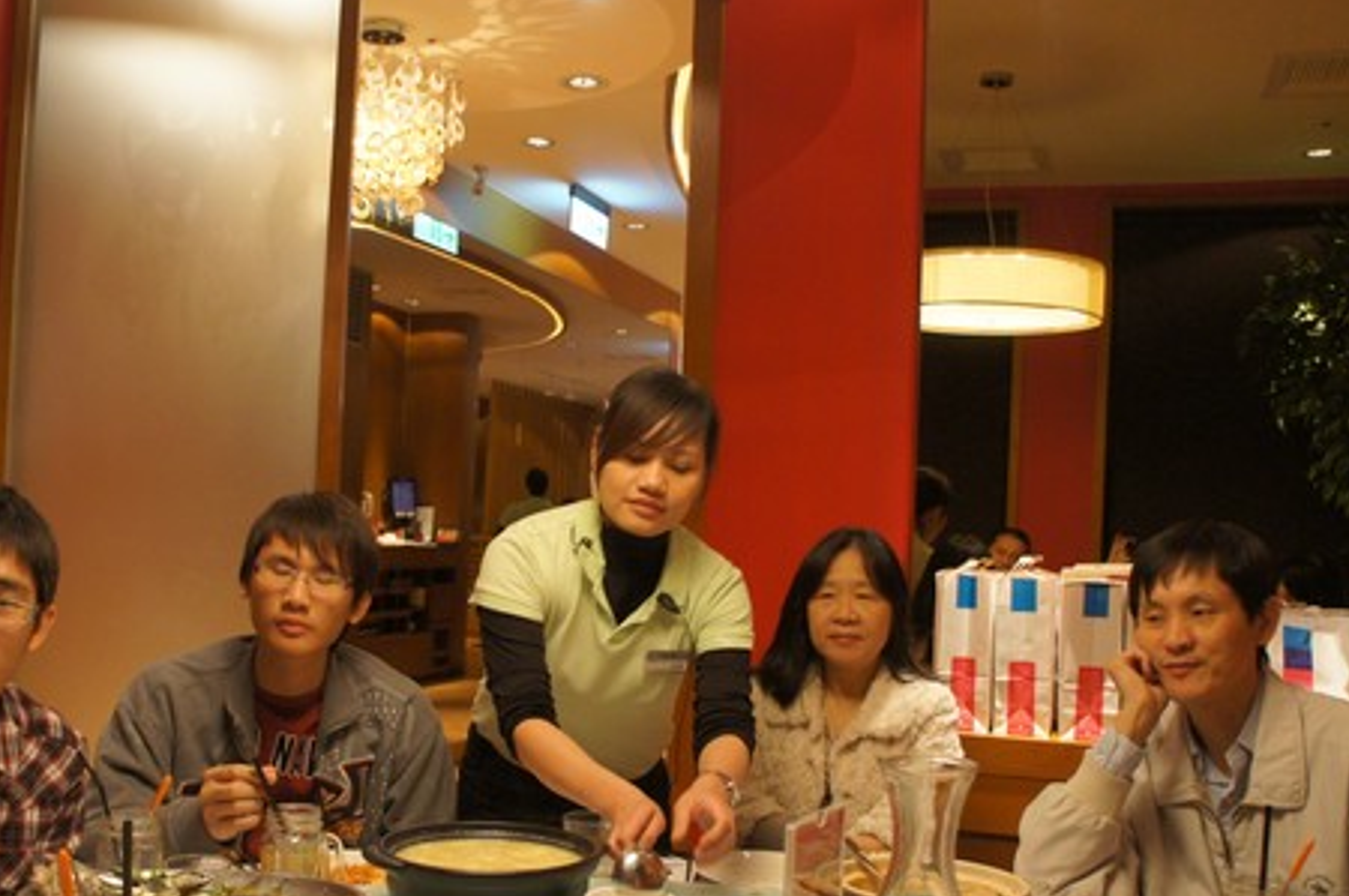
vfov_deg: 36.6
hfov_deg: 53.1
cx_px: 624
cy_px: 541
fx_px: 1348
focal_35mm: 36
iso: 1000
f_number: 3.5
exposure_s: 1/30
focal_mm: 18
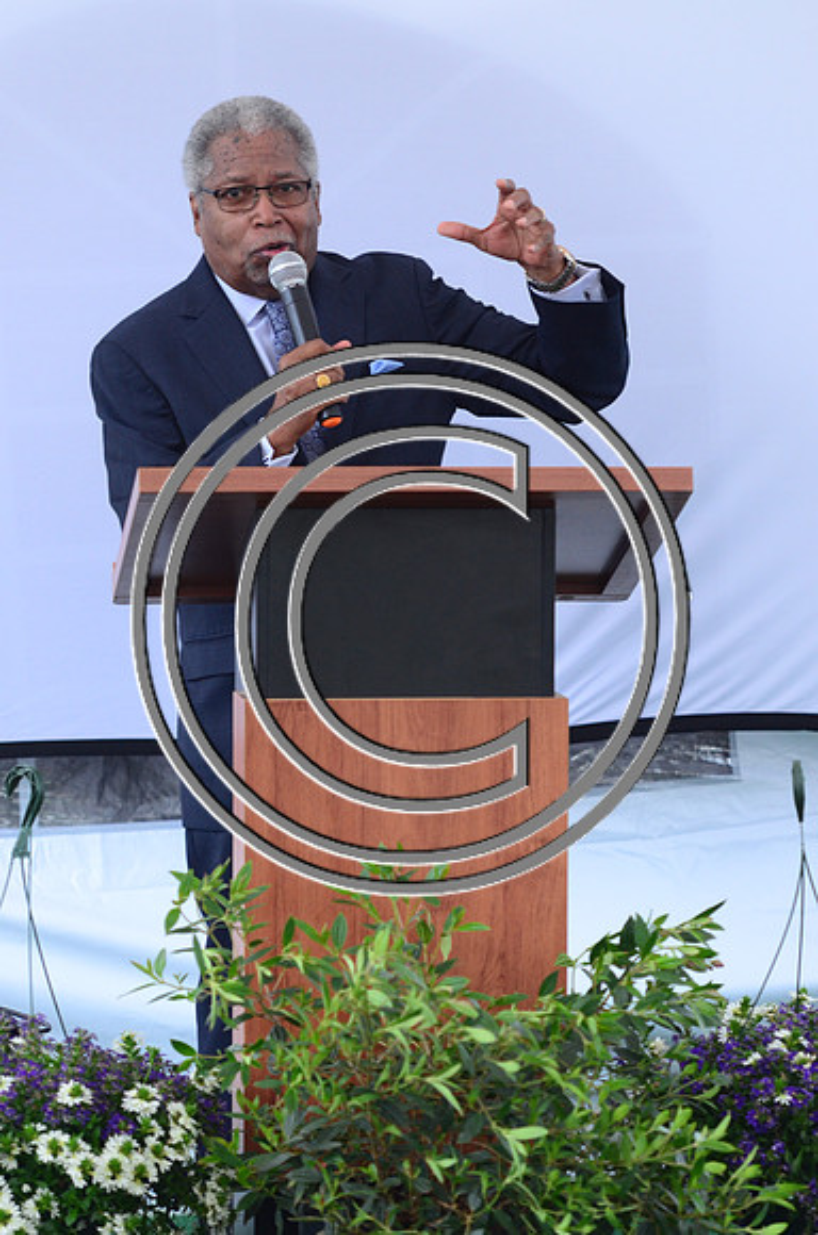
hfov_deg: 7.9
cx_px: 409
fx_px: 5959
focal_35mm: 174
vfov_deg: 11.8
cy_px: 618
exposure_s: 1/200
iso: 800
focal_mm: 116
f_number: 2.8
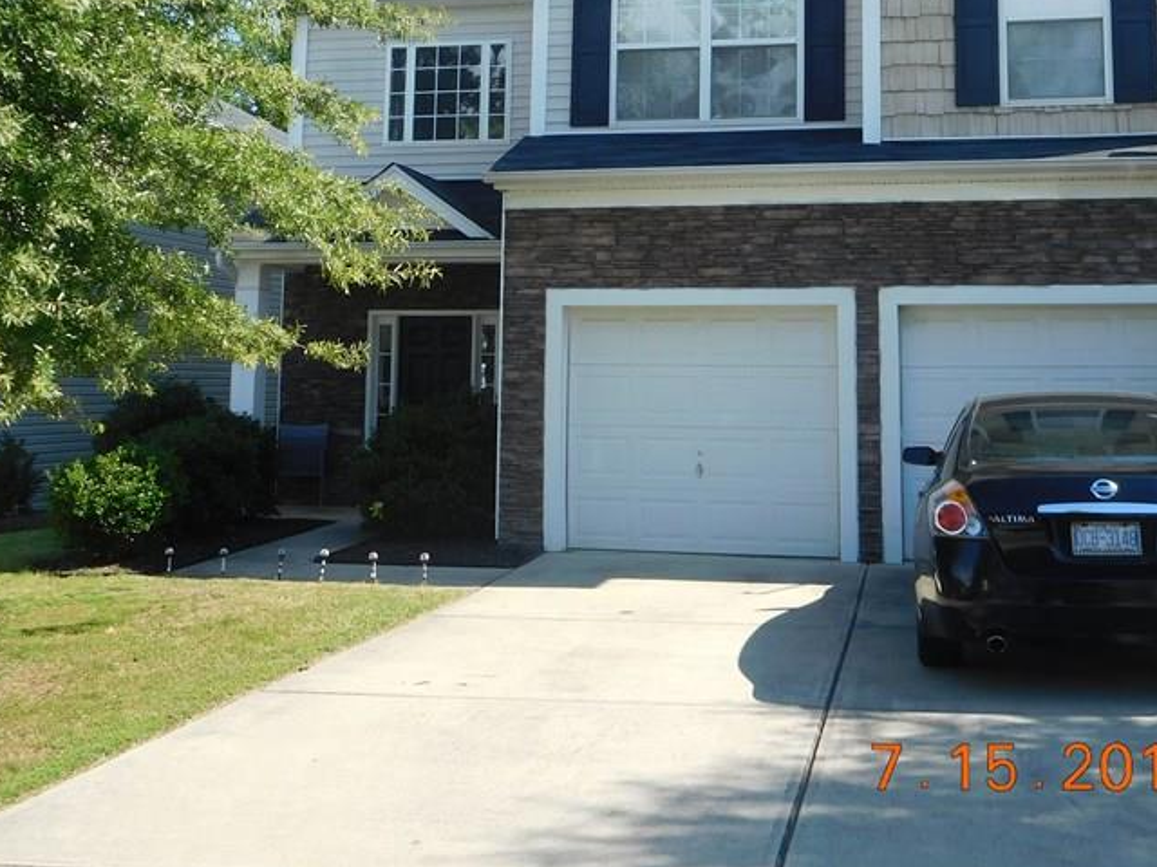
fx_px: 1337
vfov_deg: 35.2
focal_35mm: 40
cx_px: 669
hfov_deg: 46.6
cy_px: 219
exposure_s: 1/640
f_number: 3.4
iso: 125
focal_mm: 4.5
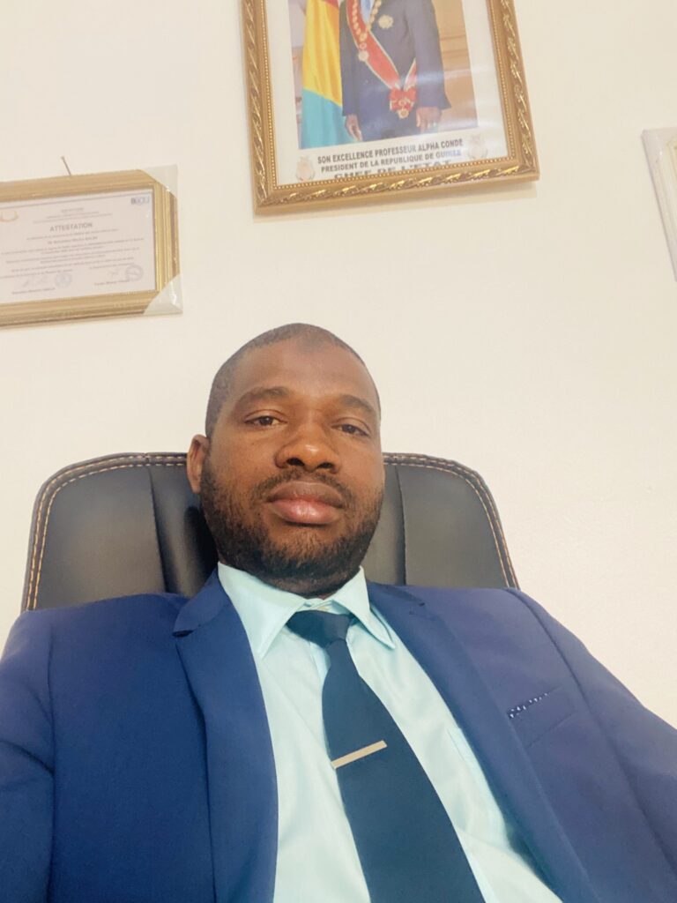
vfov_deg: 60.0
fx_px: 782
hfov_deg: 46.8
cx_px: 338
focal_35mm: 30
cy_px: 452
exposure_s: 1/25
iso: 400
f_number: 2.2
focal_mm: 2.71
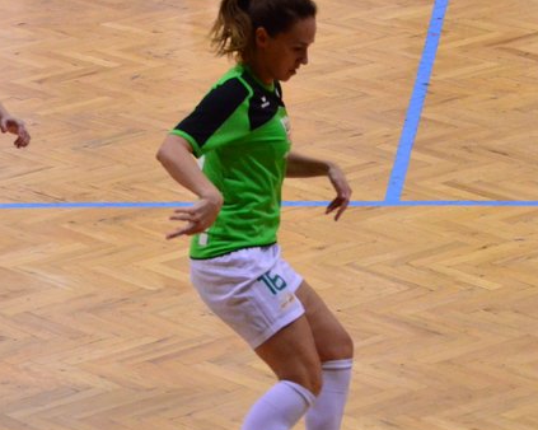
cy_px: 314
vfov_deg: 6.8
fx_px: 3595
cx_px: 173
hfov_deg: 8.6
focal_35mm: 226
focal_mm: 85
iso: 5000
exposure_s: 1/400
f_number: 4.5
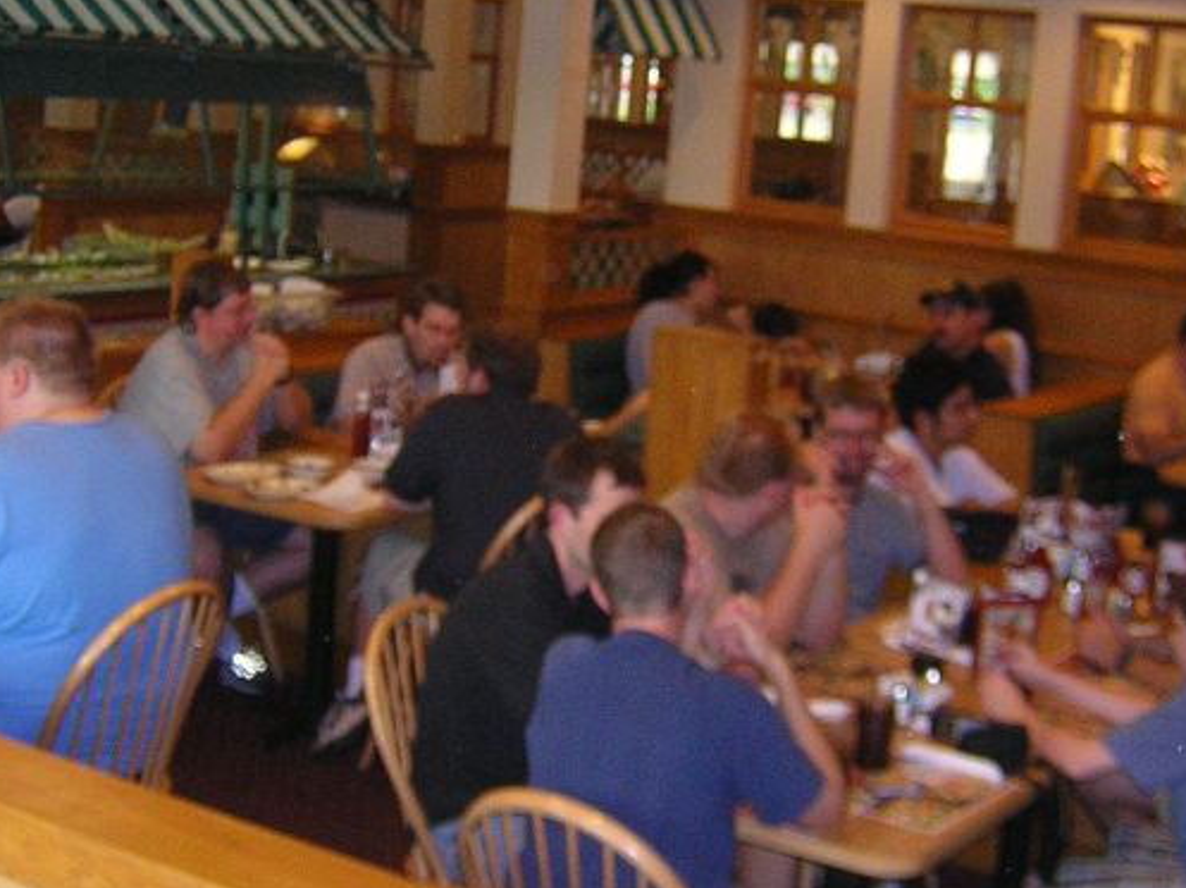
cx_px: 599
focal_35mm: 58
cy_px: 310
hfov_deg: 33.3
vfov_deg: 25.1
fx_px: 1986
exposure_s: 1/60.1
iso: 400
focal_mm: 4.7
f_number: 2.6
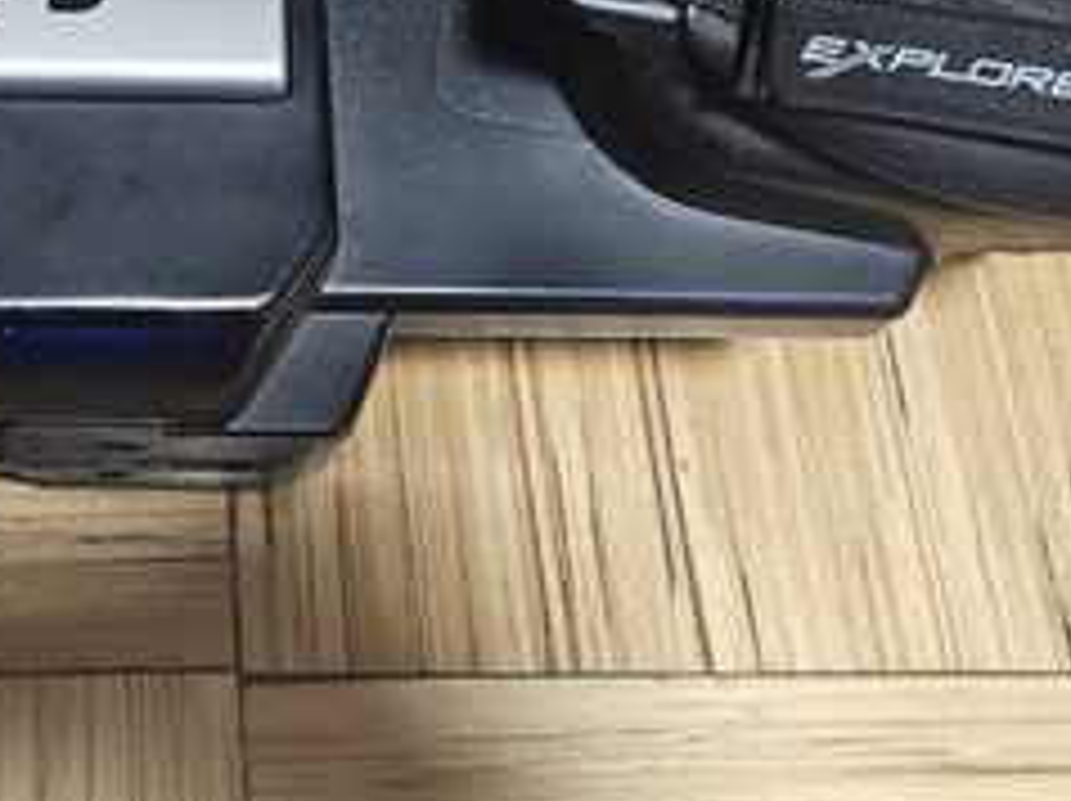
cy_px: 45
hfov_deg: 31.3
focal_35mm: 58
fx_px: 1793
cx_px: 58
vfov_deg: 24.3
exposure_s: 1/100
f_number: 1.8
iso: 800
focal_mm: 5.4
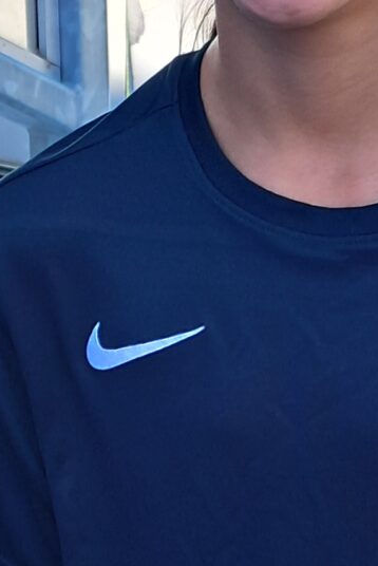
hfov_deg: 10.2
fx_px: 2108
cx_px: 262
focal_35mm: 134
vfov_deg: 15.3
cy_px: 338
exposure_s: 1/166
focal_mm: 4
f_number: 1.8
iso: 50
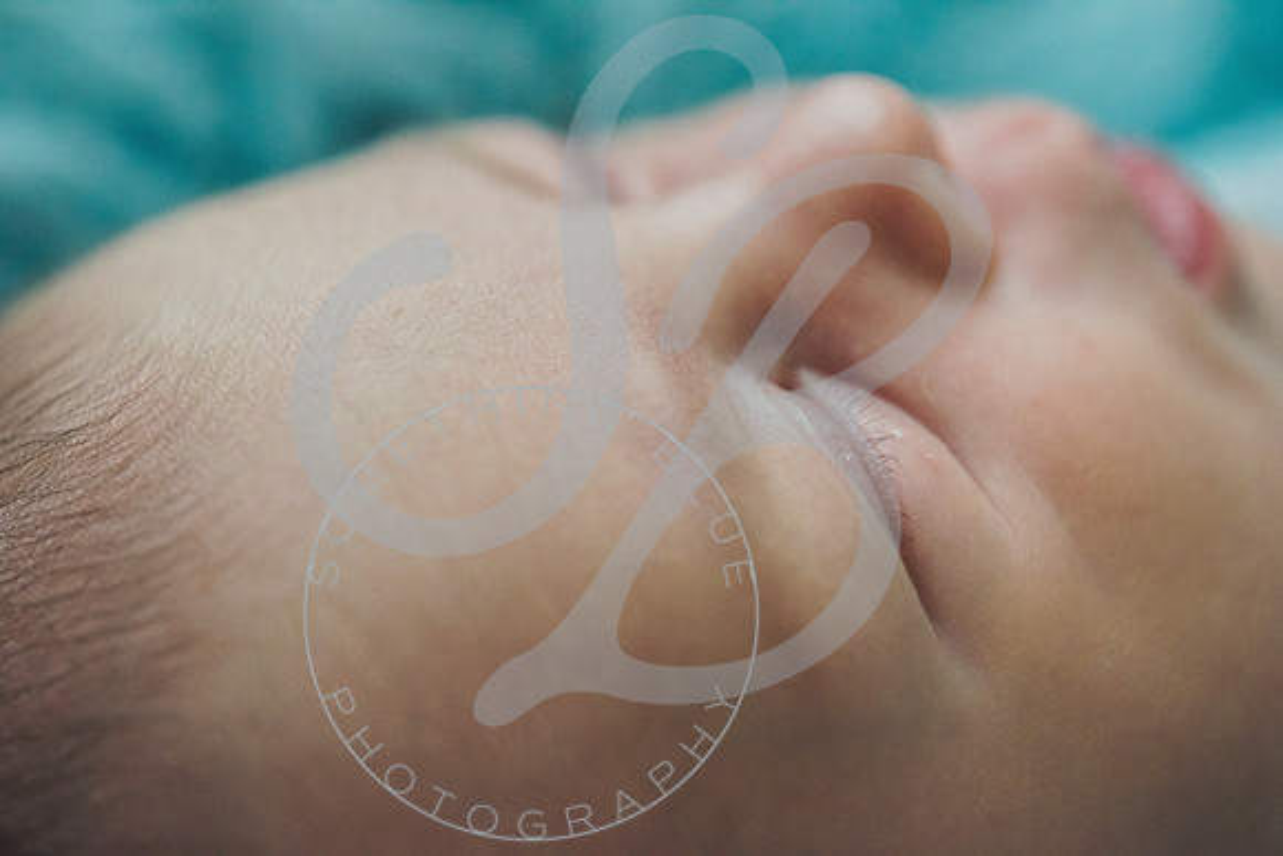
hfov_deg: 28.8
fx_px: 2495
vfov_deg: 19.5
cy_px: 428
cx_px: 642
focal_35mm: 70
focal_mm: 70
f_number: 5.6
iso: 2500
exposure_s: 1/125
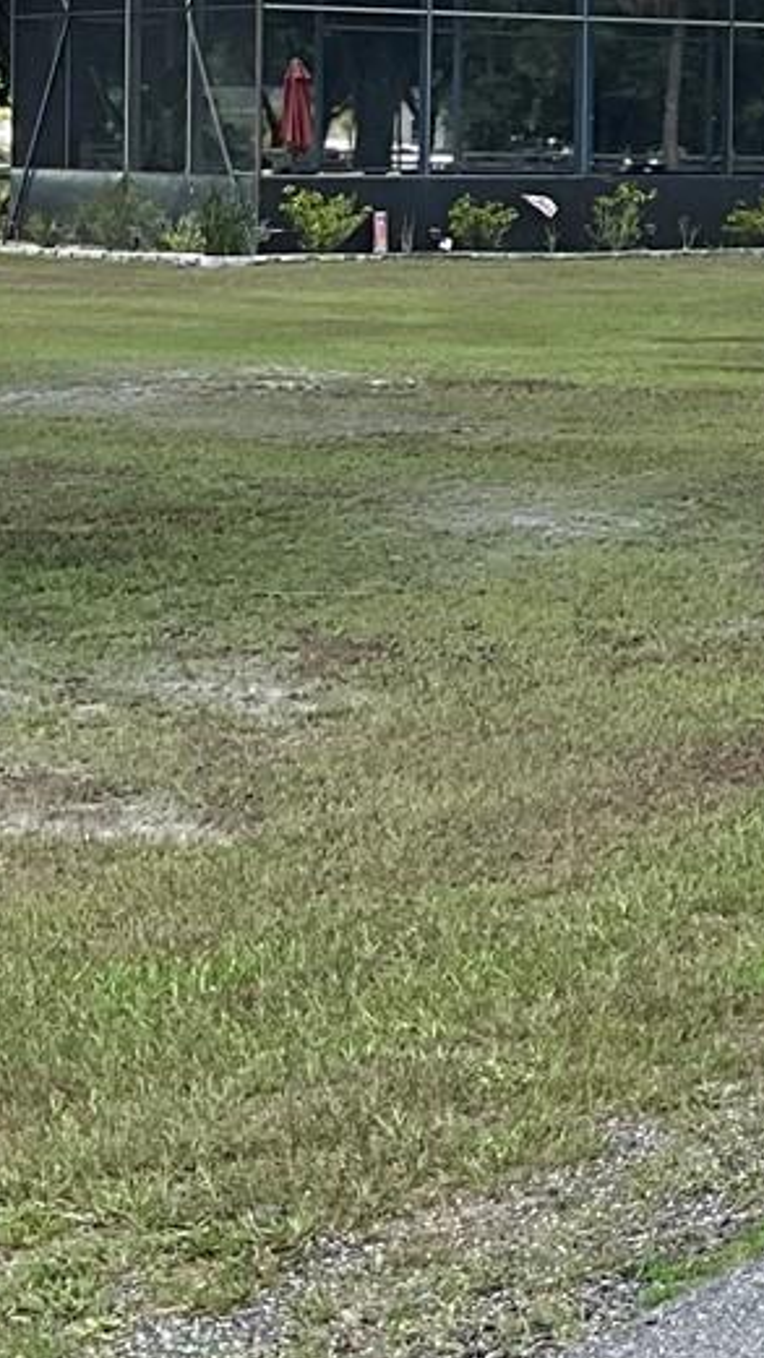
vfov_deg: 21.4
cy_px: 99
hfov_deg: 11.4
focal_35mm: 97
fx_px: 3494
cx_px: 1471
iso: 25
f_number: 1.8
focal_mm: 3
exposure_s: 1/842
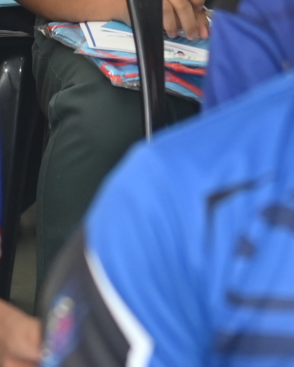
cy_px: -390
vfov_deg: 4.4
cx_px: 175
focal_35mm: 433
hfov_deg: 3.6
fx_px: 4713
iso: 640
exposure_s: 1/250
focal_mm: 70
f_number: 2.8
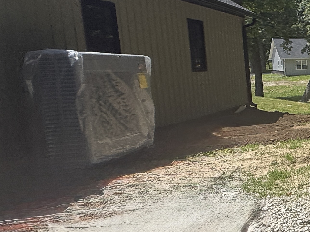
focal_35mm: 44
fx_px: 394
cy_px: 101
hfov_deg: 28.6
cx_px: 460
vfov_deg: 32.8
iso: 50
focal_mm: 2.22
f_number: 2.2
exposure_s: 1/2237
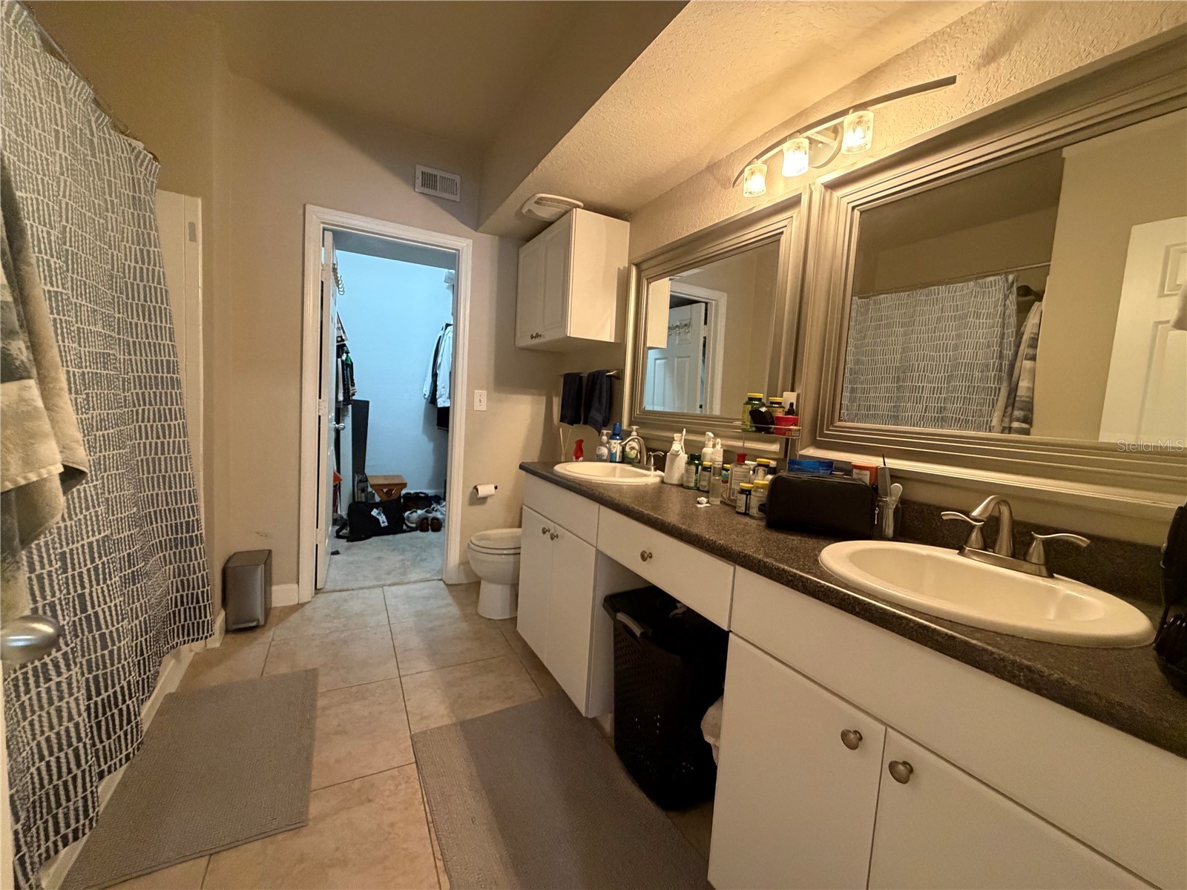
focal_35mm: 14
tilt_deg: -5.8
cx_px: 594
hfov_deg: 102.1
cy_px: 445
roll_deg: -3.0
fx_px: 480
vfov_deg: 85.7
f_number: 2.2
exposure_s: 1/60
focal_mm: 2.22
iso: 640
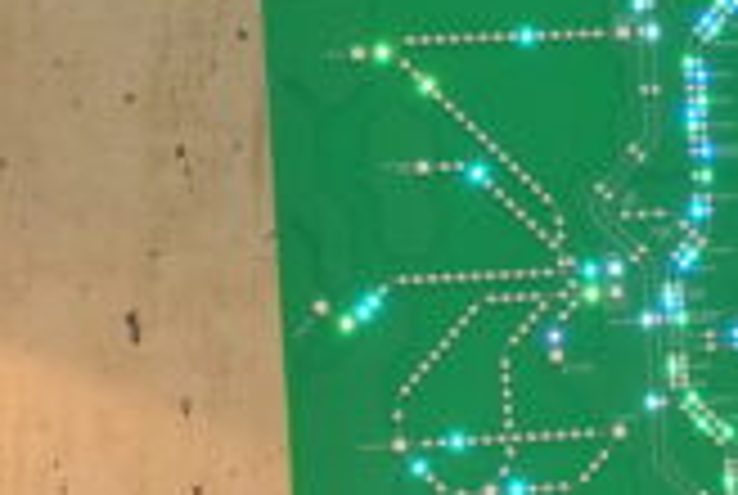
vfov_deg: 6.7
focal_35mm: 207
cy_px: 428
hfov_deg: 9.9
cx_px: 292
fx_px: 4251
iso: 3200
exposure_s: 1/160
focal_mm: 54
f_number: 5.6
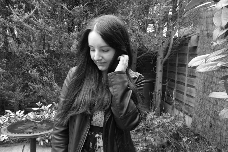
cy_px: 76
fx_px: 190
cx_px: 114
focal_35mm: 30
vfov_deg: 43.6
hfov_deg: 61.9
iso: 400
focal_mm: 20
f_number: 7.1
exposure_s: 1/20
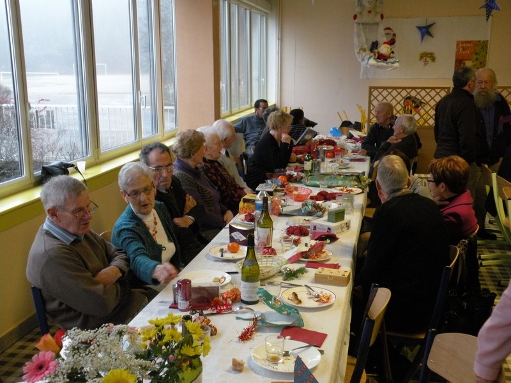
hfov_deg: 44.8
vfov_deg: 34.3
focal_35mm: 42
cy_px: 192
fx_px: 620
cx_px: 256
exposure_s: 1/33
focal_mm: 7.4
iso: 400
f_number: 3.2
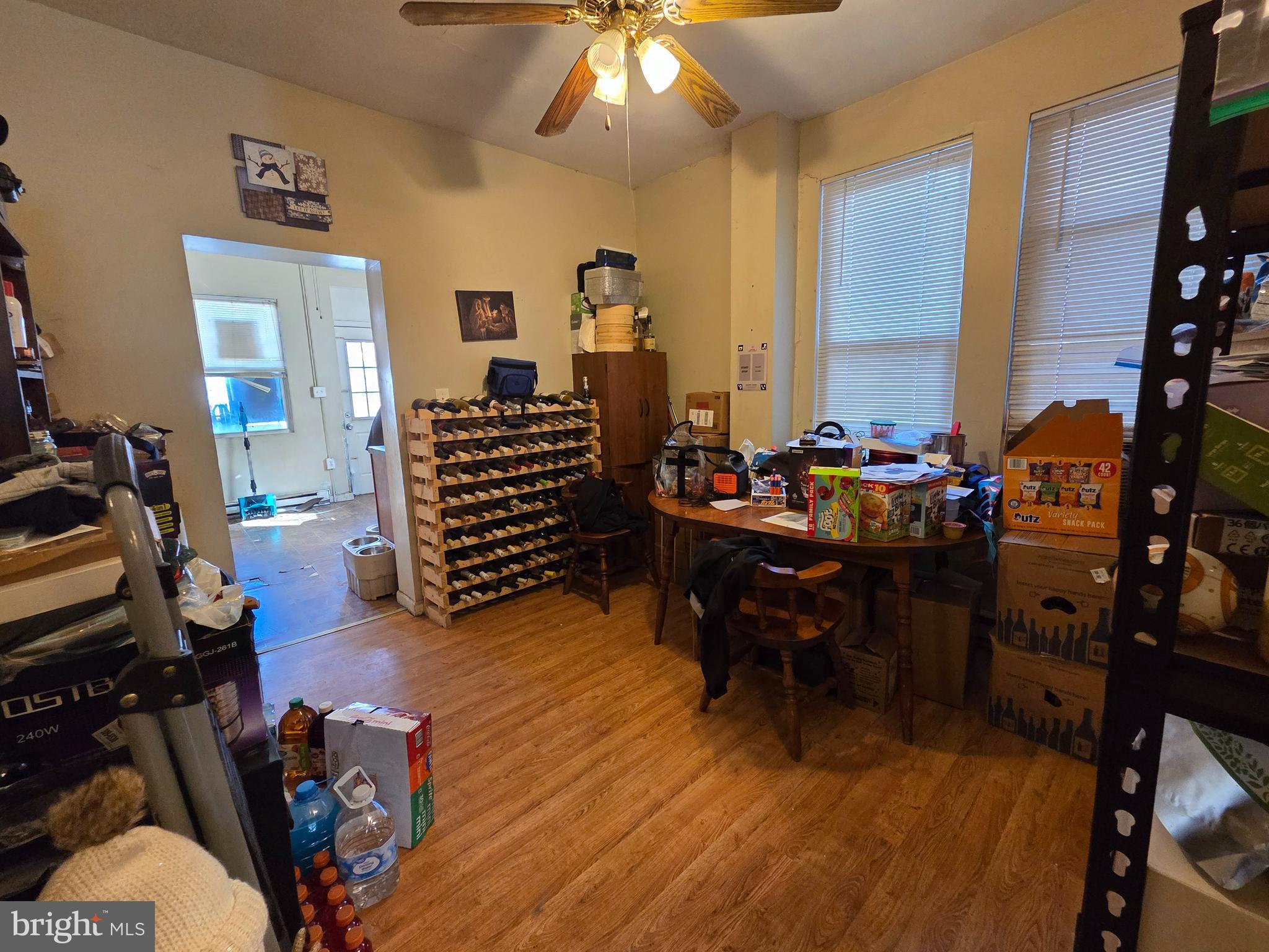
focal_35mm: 13
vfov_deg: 89.9
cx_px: 634
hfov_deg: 106.2
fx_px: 477
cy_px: 476
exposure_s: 1/60
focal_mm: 2.2
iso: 640
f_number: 2.2
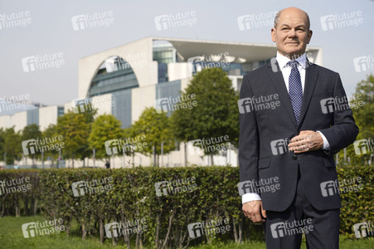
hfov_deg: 26.0
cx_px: 187
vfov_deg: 17.5
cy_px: 124
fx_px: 810
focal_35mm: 78
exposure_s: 1/640
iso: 100
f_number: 6.3
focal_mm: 78
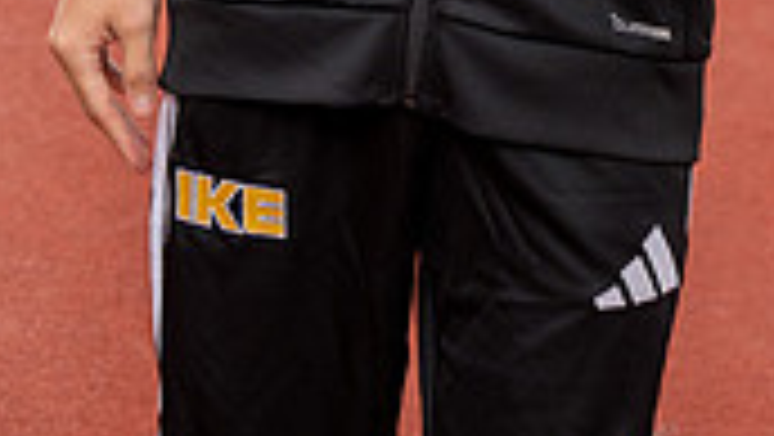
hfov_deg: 14.8
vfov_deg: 7.9
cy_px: -535
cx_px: 576
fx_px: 2978
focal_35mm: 145
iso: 250
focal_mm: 53
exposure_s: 1/200
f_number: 5.6
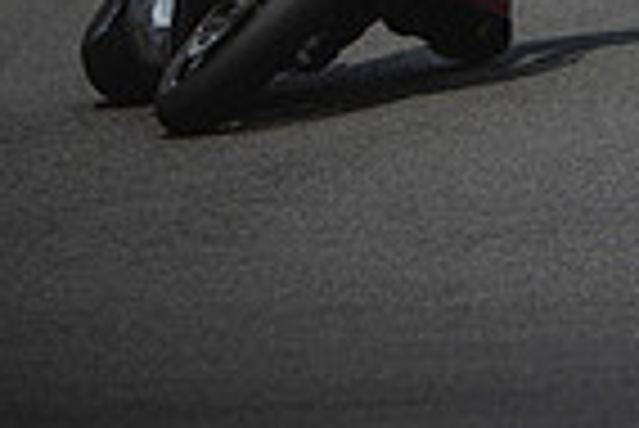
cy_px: -340
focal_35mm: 1228
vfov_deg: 1.1
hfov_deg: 1.7
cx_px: 1148
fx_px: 21819
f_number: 2.8
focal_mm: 200
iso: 125
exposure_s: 1/2000
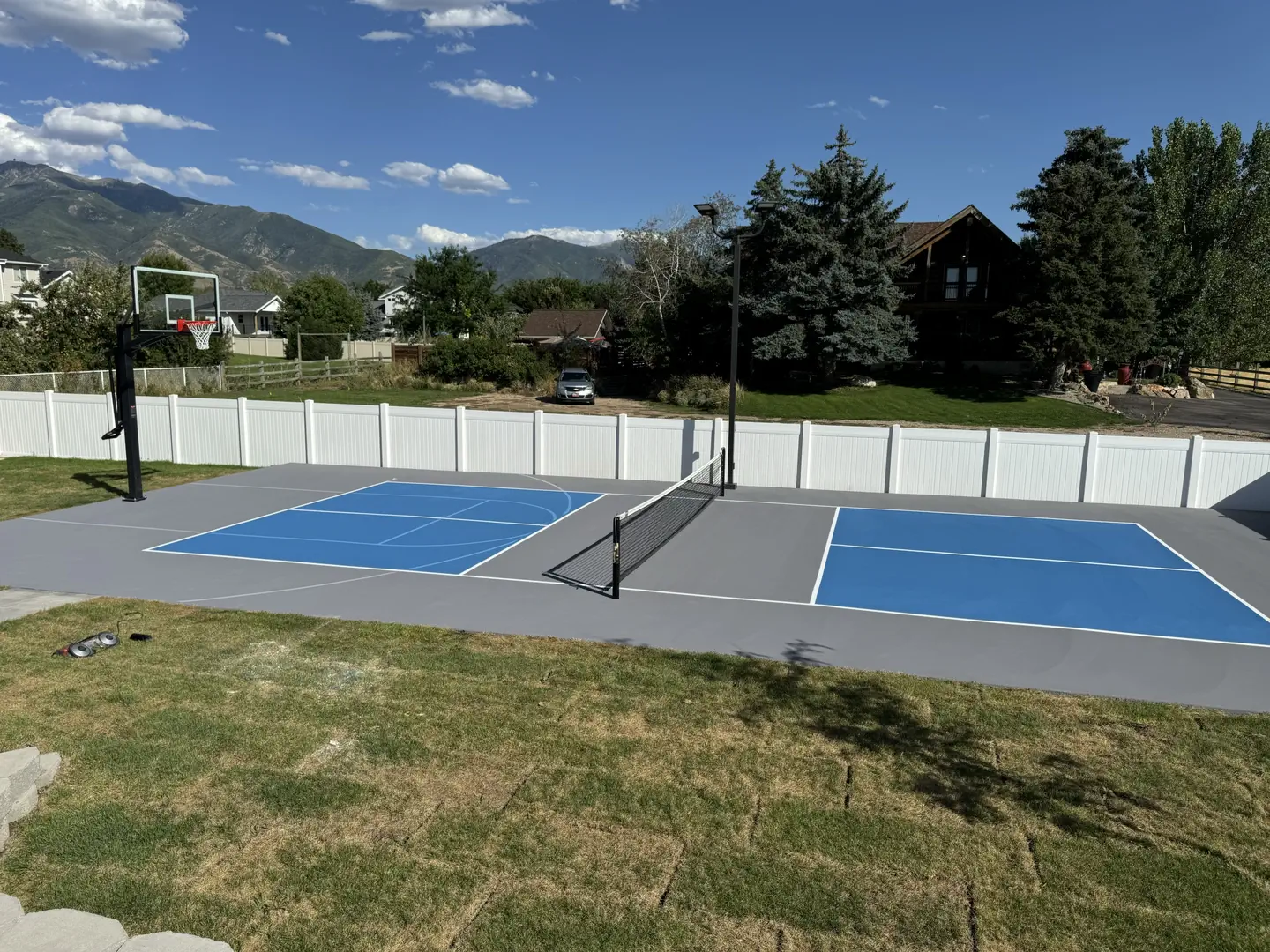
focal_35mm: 24
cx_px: 635
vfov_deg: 56.8
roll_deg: +0.1
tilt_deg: -8.5
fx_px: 881
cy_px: 476
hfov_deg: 71.6
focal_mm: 6.76
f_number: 1.78
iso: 80
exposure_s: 1/7937
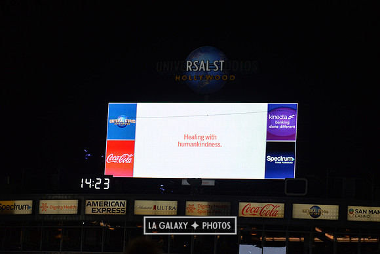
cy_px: 127
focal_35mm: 160
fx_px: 1689
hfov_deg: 12.8
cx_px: 190
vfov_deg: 8.6
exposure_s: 1/2000
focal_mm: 160
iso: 1600
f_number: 5.6
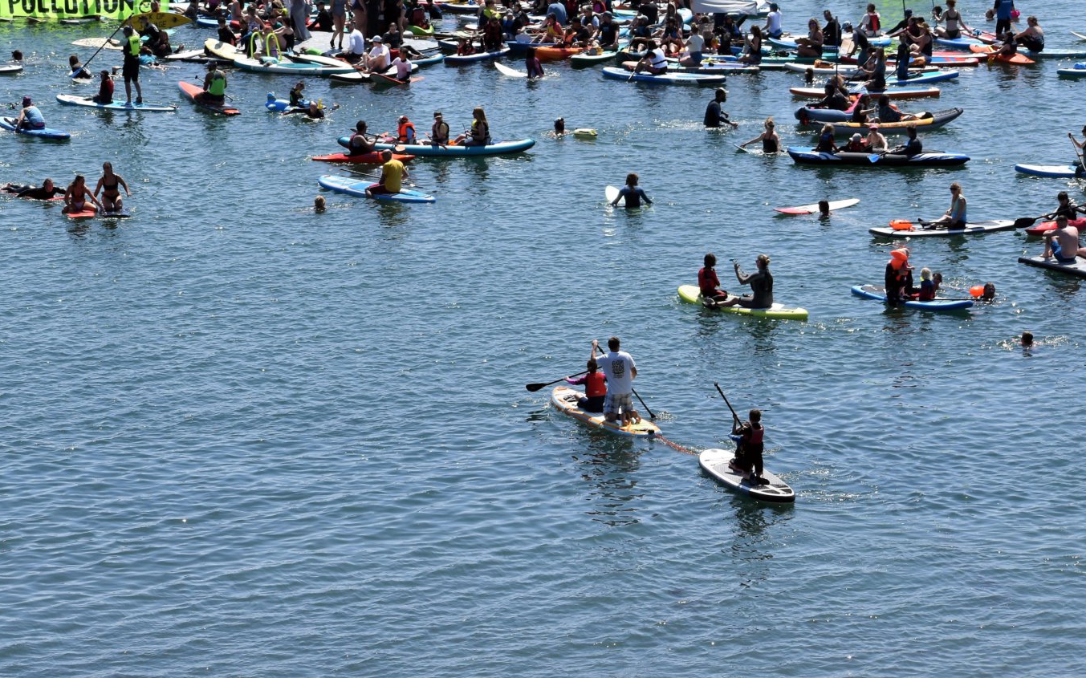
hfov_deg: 12.9
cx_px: 278
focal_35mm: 162
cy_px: 137
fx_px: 4794
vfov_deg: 8.1
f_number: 7.1
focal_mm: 70
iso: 100
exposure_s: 1/800
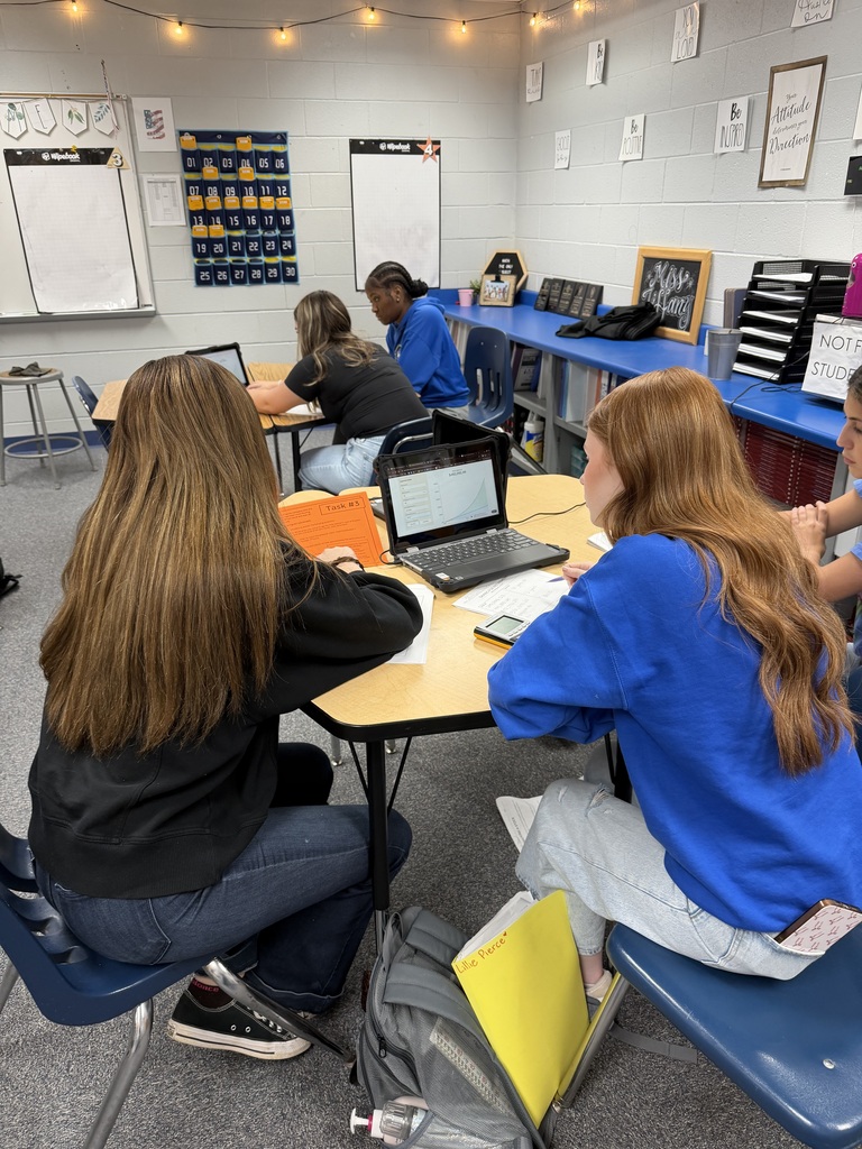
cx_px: 431
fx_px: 797
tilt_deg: -25.2
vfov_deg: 71.6
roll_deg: +0.1
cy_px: 574
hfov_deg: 56.8
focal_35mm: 24
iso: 125
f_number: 1.78
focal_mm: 6.76
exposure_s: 1/60
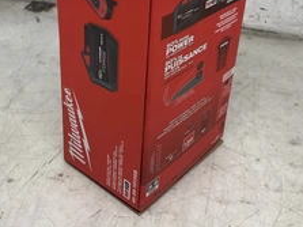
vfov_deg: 27.4
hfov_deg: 36.8
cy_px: 42
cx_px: 140
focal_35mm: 52
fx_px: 455
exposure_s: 1/120
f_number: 1.8
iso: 40
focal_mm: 3
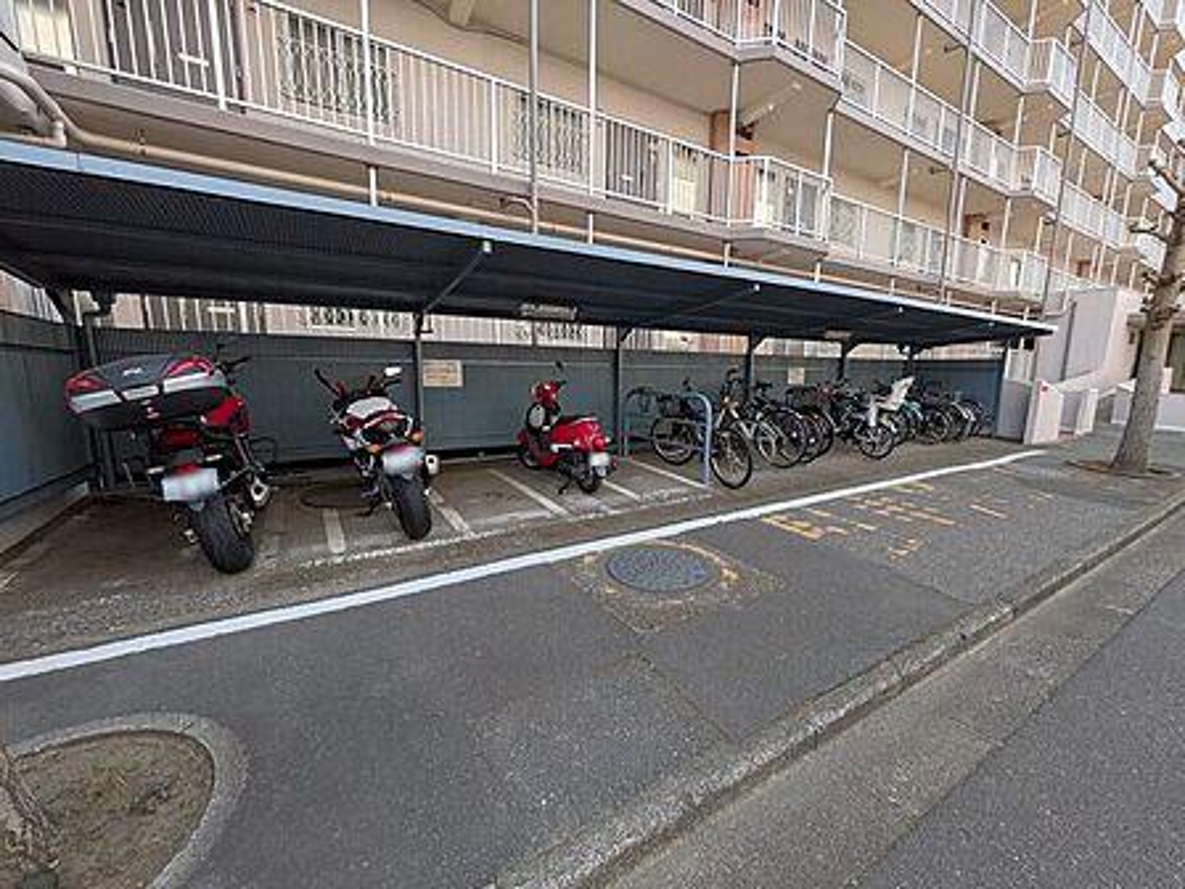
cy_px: 444
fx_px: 479
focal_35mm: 14
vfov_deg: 85.7
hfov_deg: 102.1
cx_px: 592
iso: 47
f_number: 2.2
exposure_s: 1/236
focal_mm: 1.83
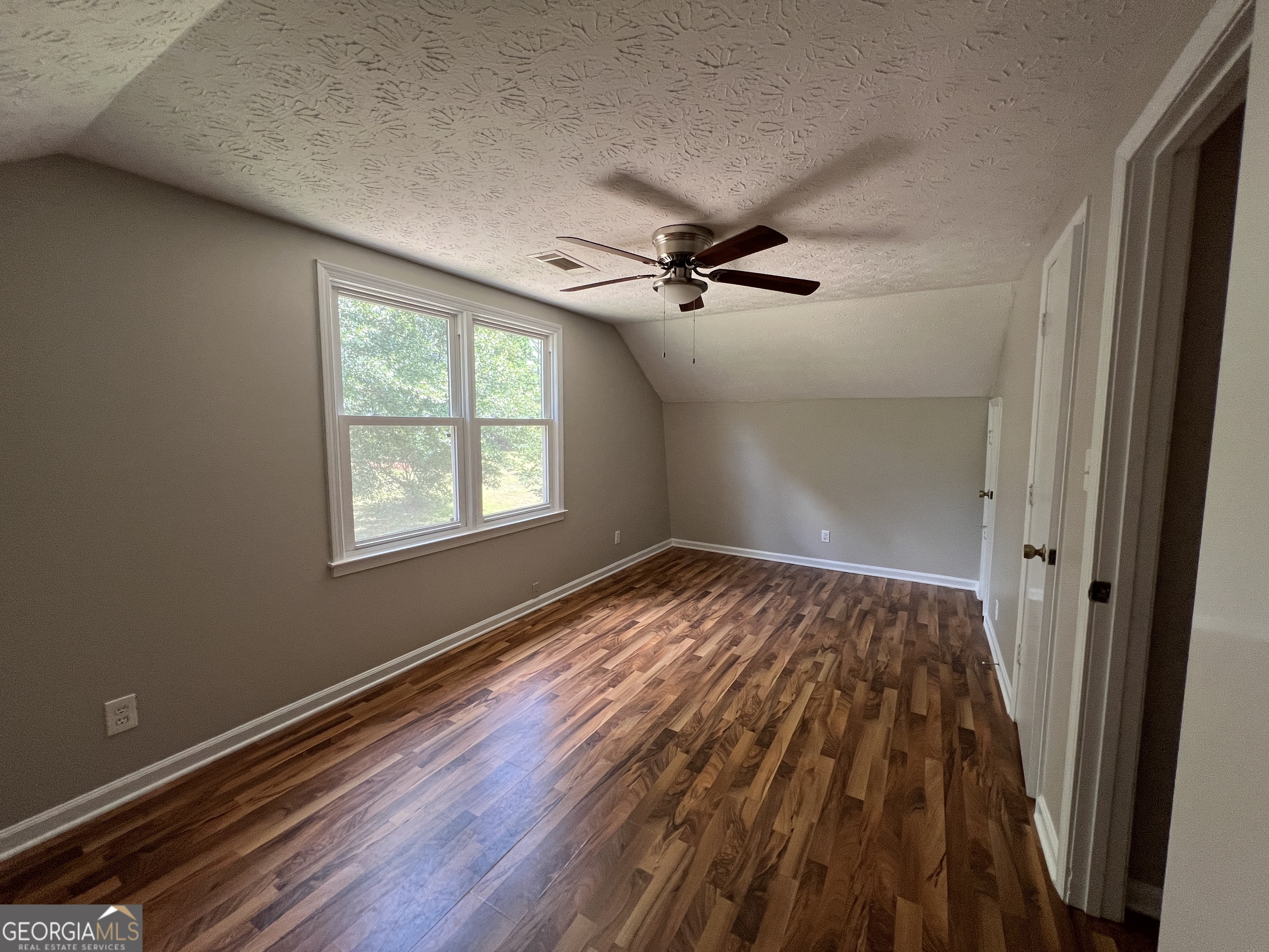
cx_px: 634
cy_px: 476
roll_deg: -0.1
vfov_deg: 89.9
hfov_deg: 106.2
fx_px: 477
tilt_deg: -5.3
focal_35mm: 13
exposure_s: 1/99
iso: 160
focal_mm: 1.57
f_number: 1.8
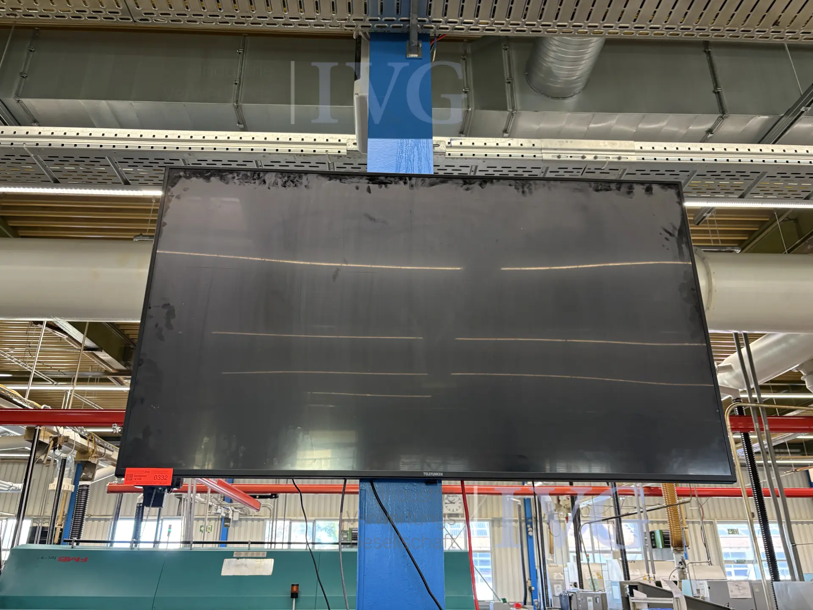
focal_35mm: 26
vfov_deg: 53.1
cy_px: 305
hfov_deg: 67.3
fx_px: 611
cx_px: 406
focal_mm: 5.96
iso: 250
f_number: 1.6
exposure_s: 1/60
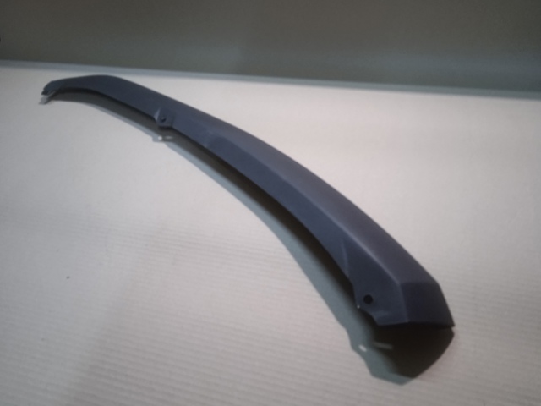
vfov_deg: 49.7
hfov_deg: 63.4
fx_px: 438
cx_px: 270
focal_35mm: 28
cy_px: 203
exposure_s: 1/25
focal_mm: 3.43
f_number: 2.2
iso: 787
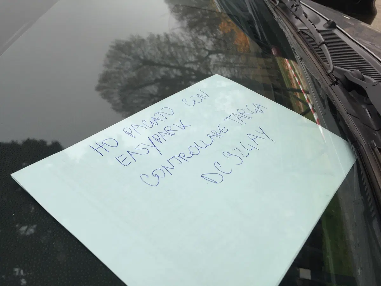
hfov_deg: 61.7
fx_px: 319
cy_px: 143
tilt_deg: -36.8
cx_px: 190
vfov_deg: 48.2
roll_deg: -19.8
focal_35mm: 29
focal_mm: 4.15
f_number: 2.2
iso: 32
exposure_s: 1/395
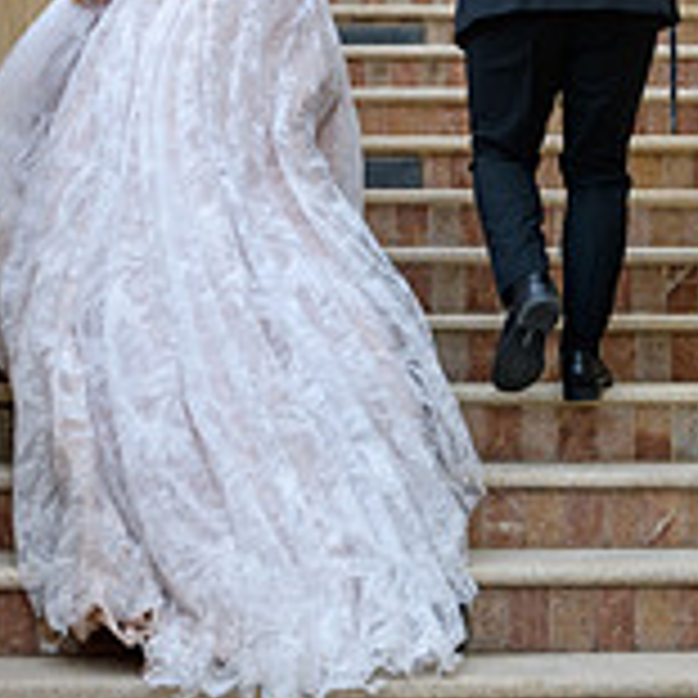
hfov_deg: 17.5
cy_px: 9
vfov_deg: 17.2
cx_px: 428
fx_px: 2258
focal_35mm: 99
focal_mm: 40
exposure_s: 1/160
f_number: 5
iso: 400
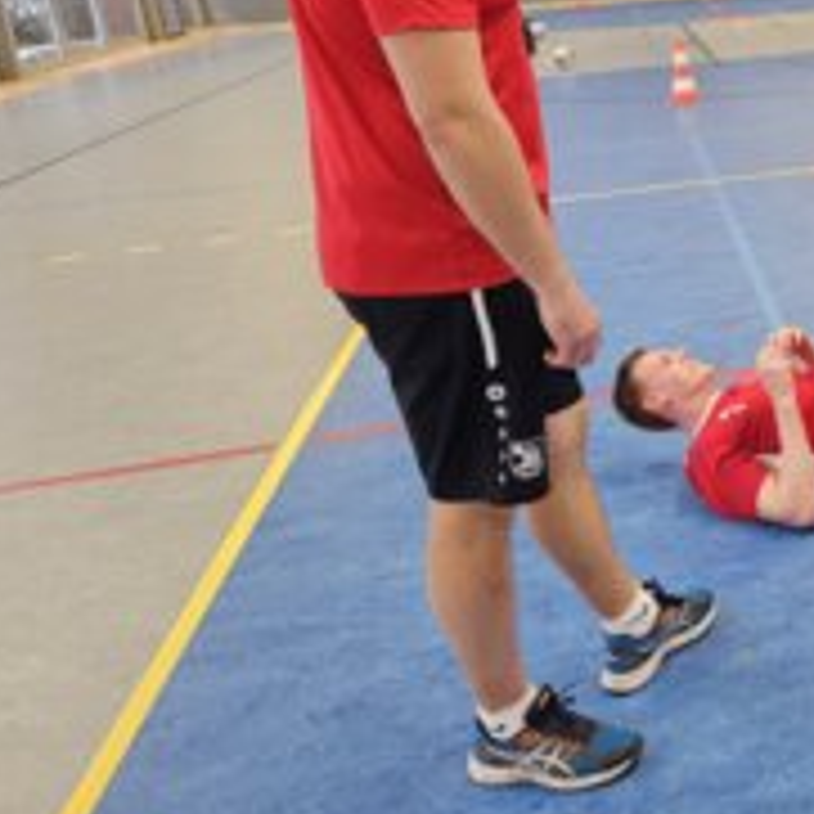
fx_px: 1197
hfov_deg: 33.4
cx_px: 863
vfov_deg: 36.7
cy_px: 207
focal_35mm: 45
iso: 640
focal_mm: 5.4
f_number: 1.8
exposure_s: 1/100
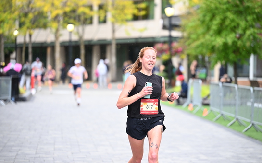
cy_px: 79
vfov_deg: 9.4
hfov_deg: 15.0
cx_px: 132
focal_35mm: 139
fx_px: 992
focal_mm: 135
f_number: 2.8
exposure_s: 1/1250
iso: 1250
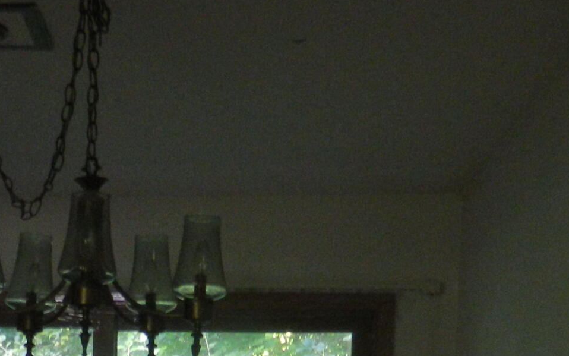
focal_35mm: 83
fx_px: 1287
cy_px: 635
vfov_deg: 14.0
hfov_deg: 24.6
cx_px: 128
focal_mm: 4.5
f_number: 3.1
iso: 250
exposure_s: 1/30
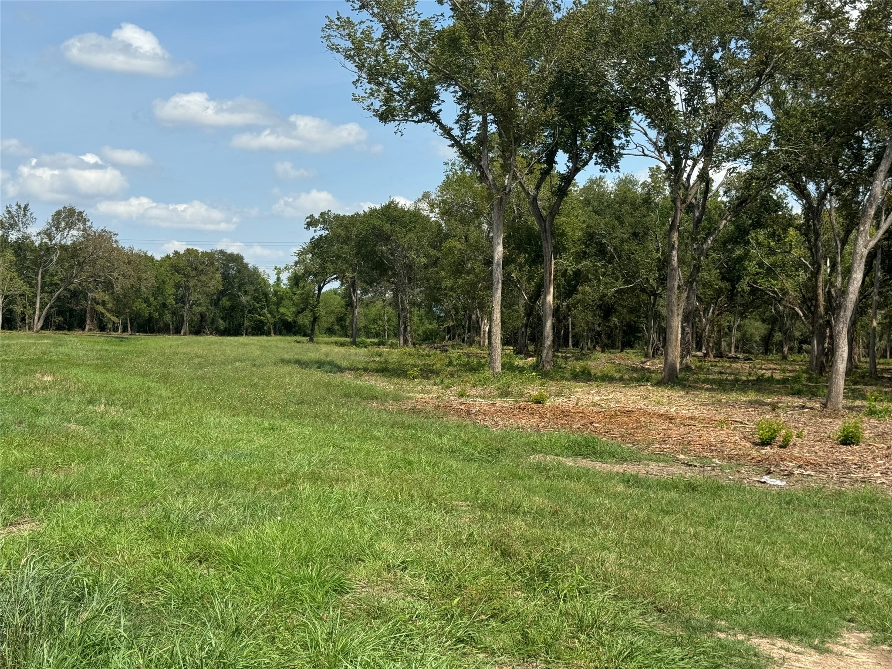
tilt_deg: -0.1
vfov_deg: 30.3
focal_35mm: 48
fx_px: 1237
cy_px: 334
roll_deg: -2.3
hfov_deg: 39.7
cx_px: 446
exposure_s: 1/4310
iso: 64
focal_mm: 6.76
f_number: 1.78
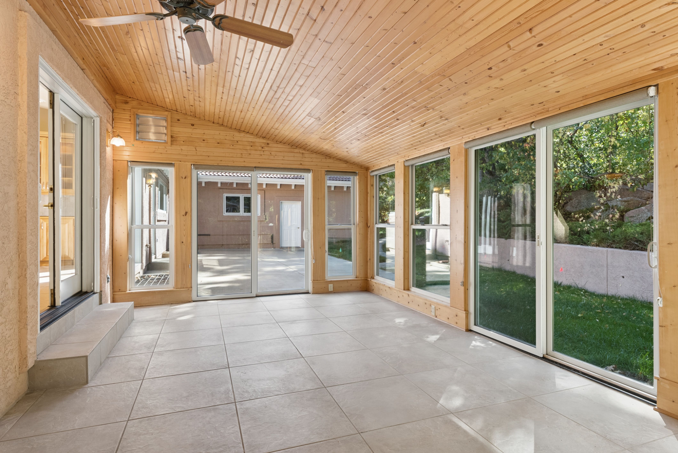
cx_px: 339
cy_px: 226
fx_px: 377
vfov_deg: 62.0
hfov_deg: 83.9
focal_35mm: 20
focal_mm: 20
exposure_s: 1/30
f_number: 9
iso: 500
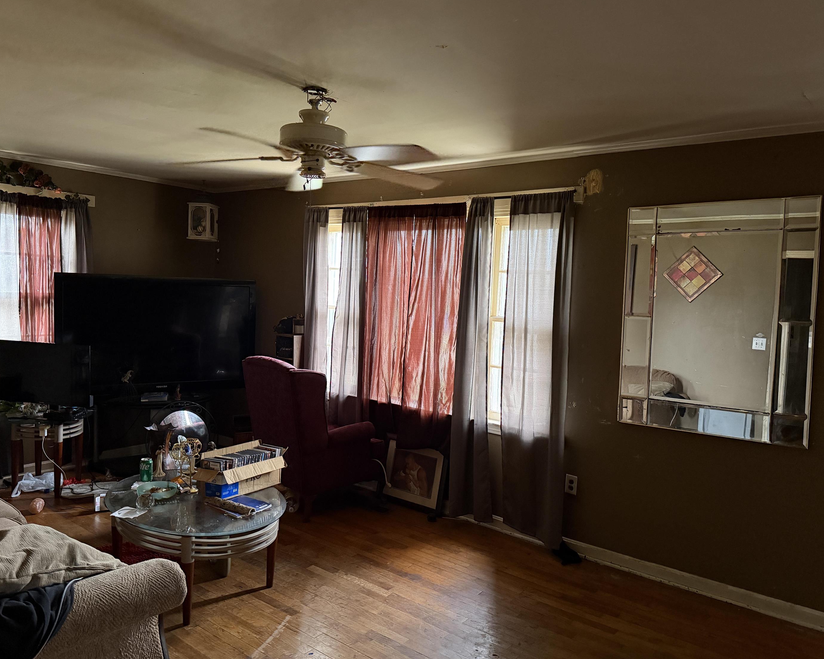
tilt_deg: -3.9
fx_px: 634
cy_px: 329
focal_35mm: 26
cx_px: 391
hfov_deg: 66.0
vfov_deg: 54.9
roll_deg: -2.0
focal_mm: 6.76
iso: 1000
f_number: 1.78
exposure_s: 1/40
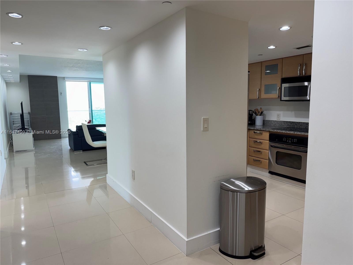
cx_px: 176
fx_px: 245
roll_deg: +0.4
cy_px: 132
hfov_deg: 71.6
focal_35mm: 24
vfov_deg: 56.8
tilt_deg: -7.4
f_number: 1.78
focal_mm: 6.76
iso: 64
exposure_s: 1/120
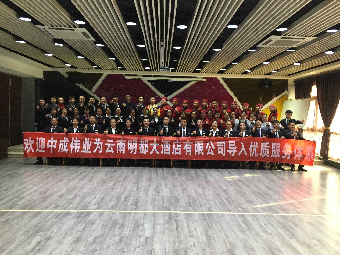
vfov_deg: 46.8
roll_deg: -1.6
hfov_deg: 60.0
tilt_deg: -1.2
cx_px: 176
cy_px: 126
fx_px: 295
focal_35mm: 30
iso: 200
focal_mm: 4.15
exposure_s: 1/33
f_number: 2.2
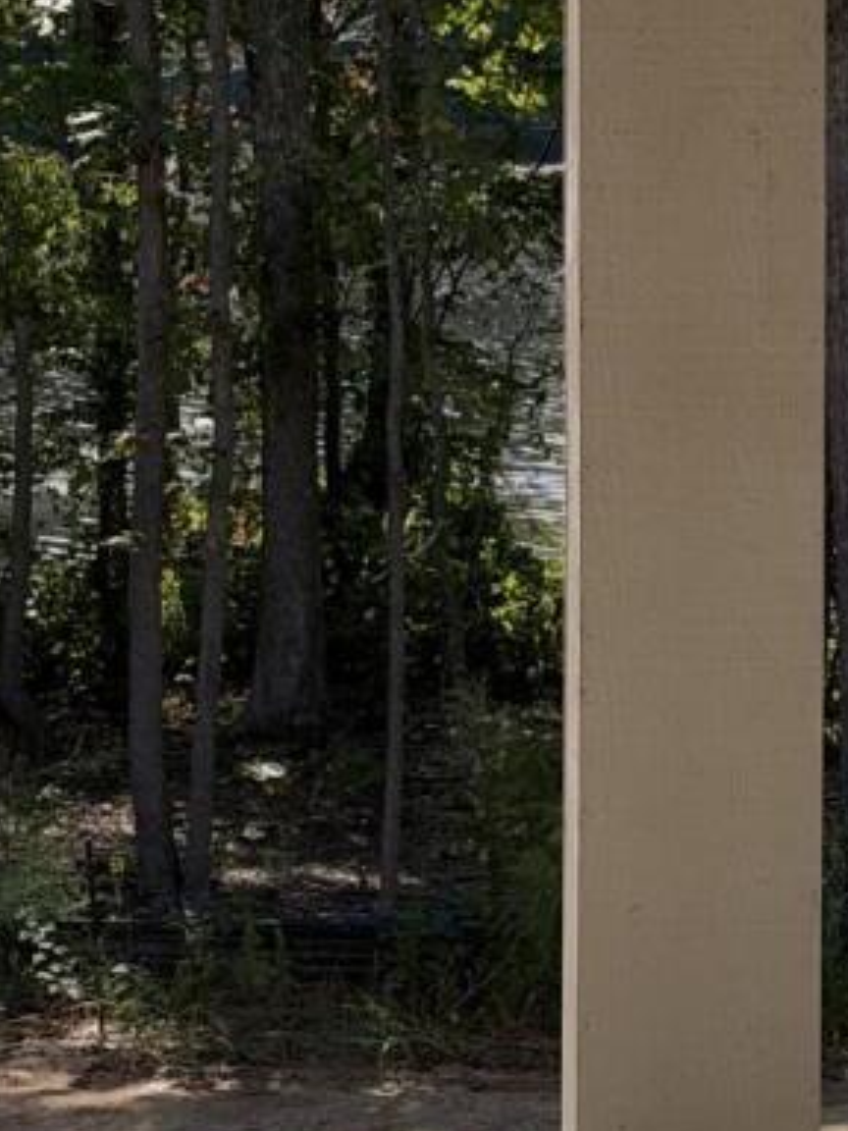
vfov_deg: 15.7
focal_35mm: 125
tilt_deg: -4.6
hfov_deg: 11.7
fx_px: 4083
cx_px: 957
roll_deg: -0.8
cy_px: 348
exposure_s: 1/1980
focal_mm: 6.93
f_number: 1.8
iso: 80
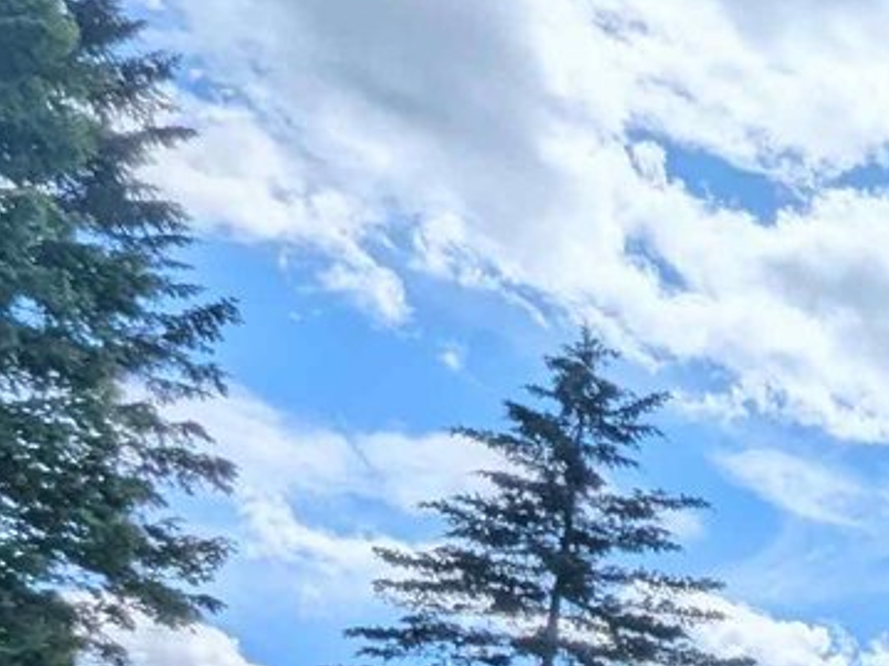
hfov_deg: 18.8
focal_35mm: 58
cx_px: 1813
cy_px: 862
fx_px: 1489
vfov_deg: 22.6
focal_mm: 1.95
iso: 46
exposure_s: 1/3788
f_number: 2.2
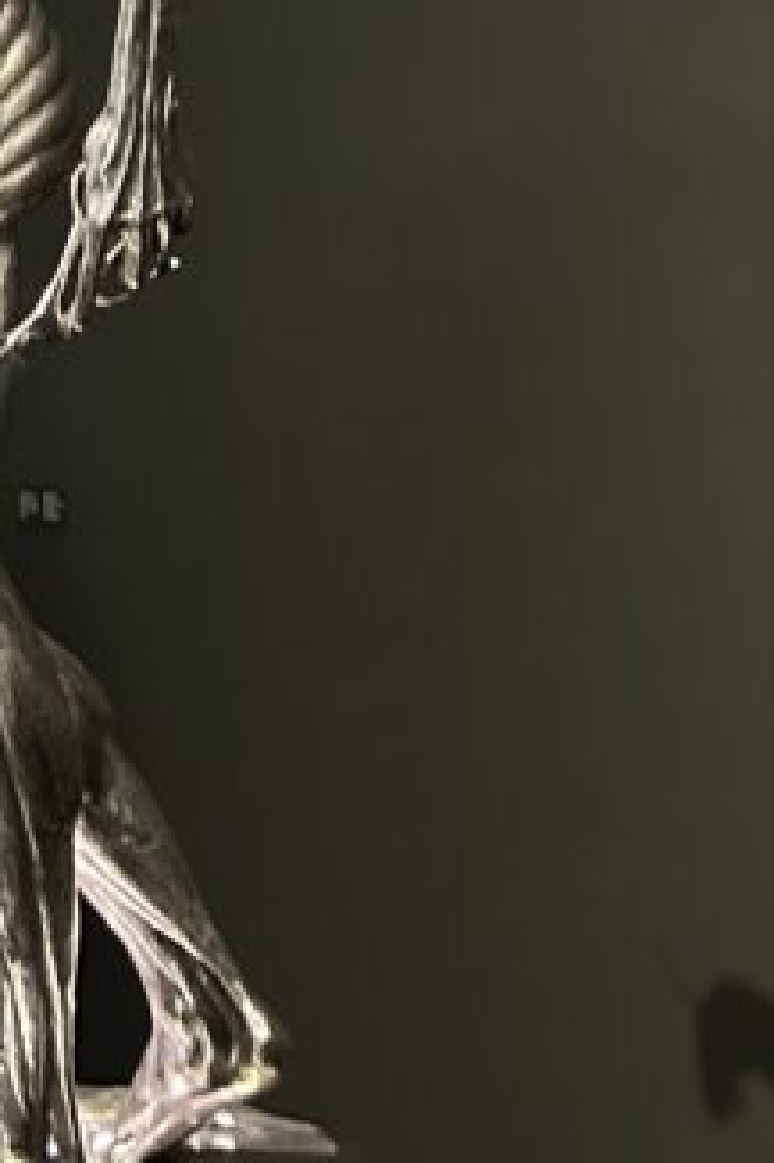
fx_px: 2744
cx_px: 282
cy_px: -93
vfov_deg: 22.7
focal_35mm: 85
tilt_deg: +7.4
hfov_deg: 16.0
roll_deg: +1.2
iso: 500
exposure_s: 1/39
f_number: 1.5
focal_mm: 5.7
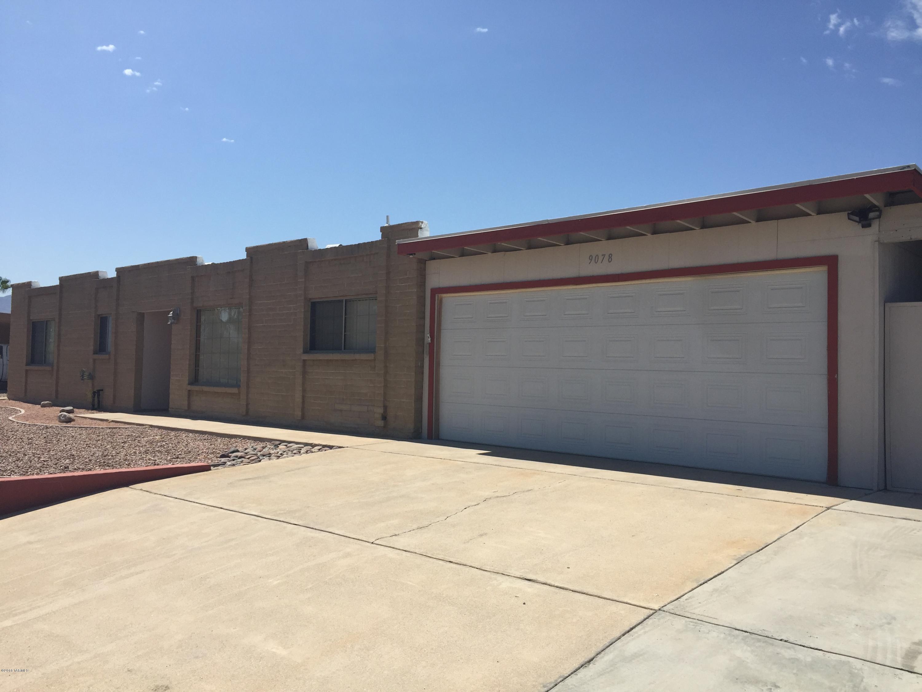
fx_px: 772
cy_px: 346
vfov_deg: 48.2
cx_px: 461
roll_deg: -2.6
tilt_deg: +1.0
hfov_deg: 61.7
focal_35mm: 29
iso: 32
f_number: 2.2
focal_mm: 4.15
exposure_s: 1/3049
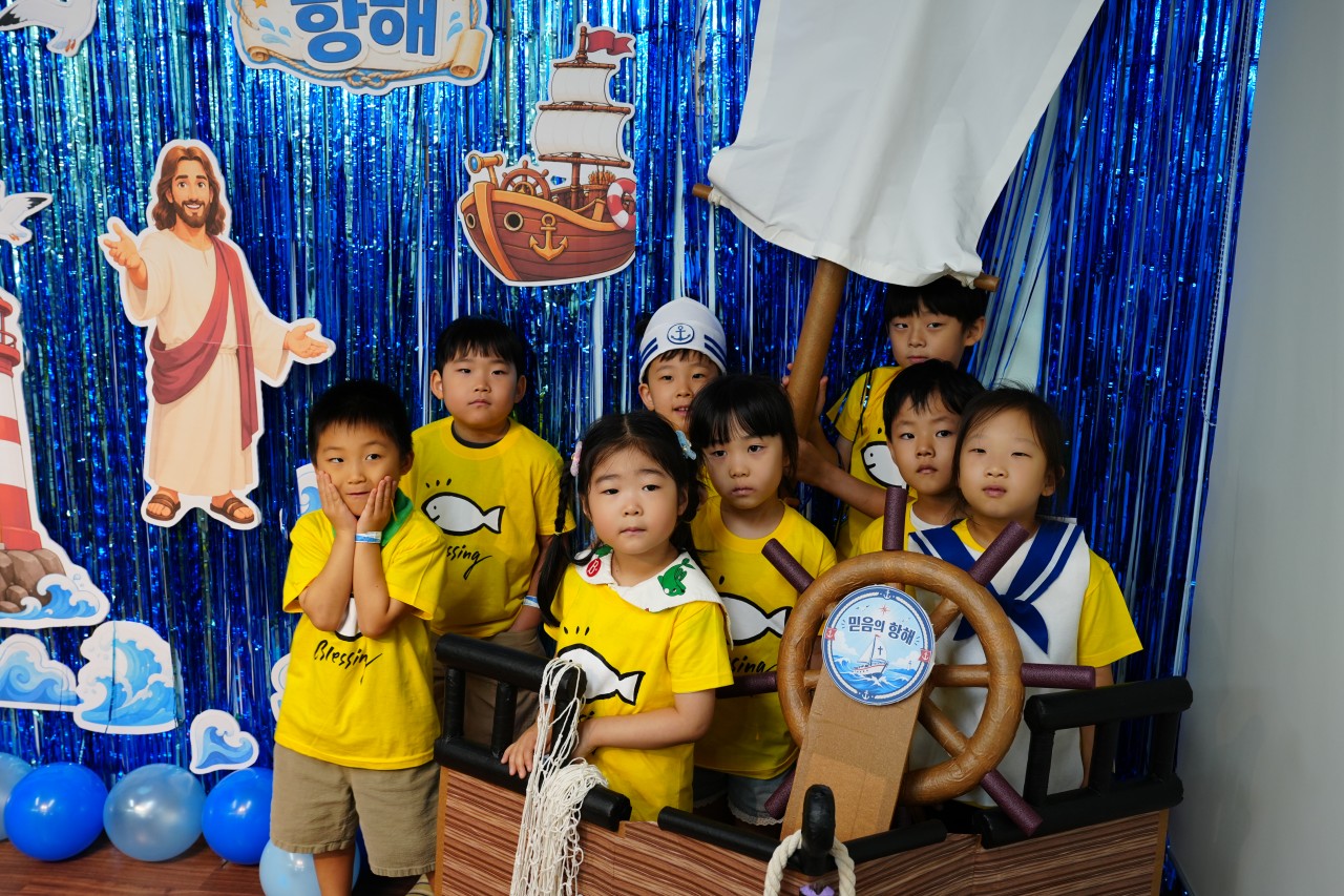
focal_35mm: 33
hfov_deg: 57.2
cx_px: 672
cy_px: 448
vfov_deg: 40.0
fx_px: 1232
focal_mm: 33
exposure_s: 1/40
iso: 500
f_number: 5.6
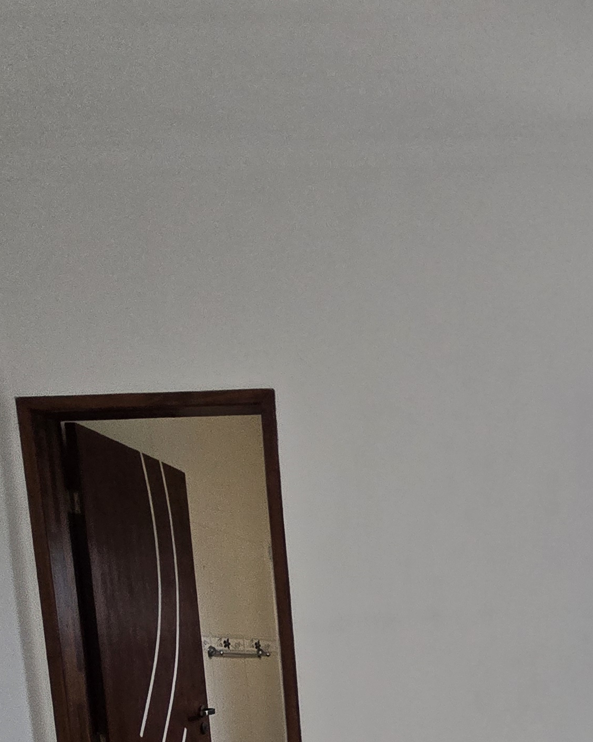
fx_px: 790
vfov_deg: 41.9
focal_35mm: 36
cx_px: 635
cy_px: 778
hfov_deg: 35.8
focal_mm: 2.2
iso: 250
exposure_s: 1/359
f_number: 2.2
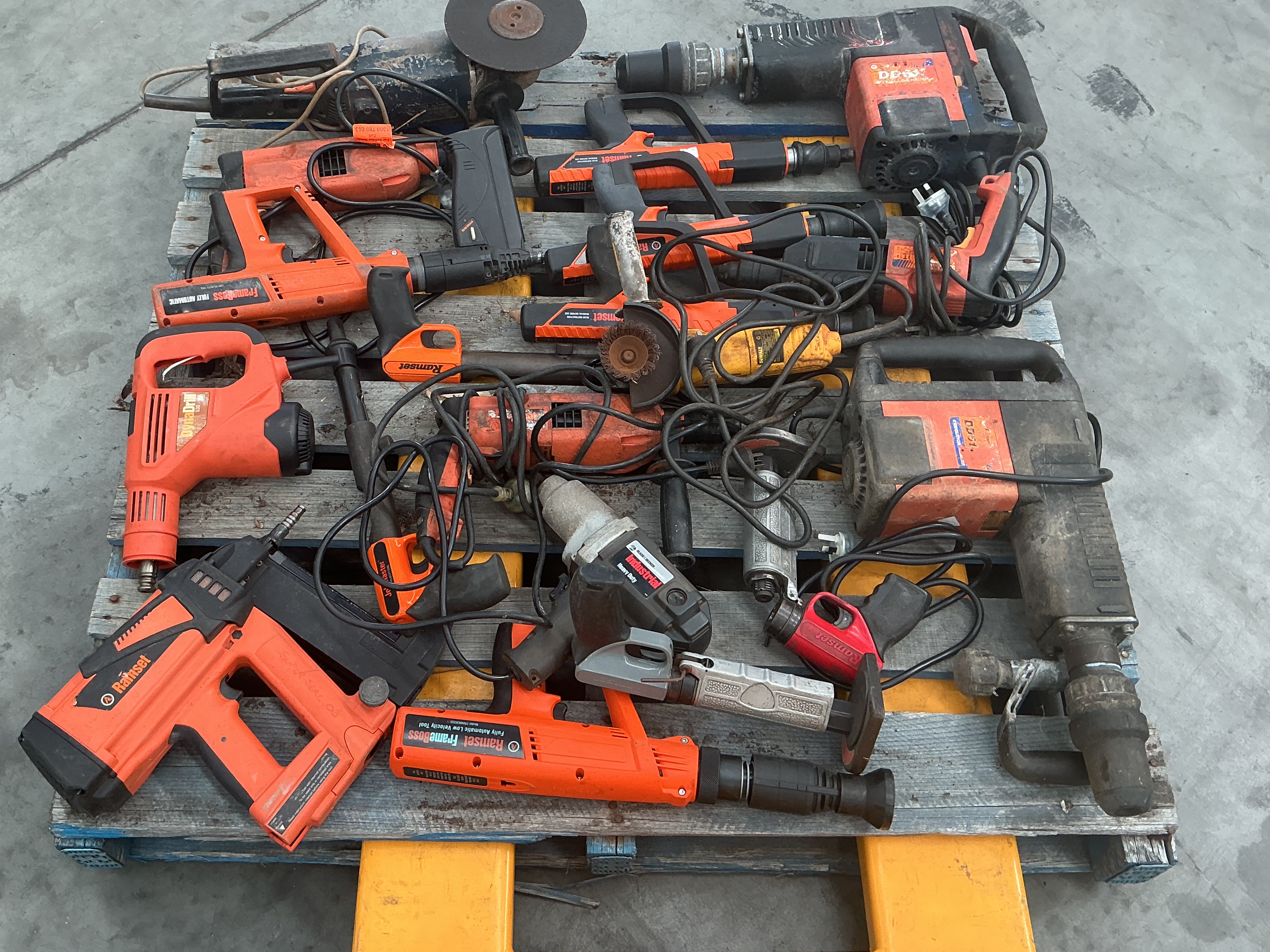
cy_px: 427
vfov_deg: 41.7
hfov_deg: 53.8
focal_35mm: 34
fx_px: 1247
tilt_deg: -59.2
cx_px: 561
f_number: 1.8
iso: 50
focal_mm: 3
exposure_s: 1/100
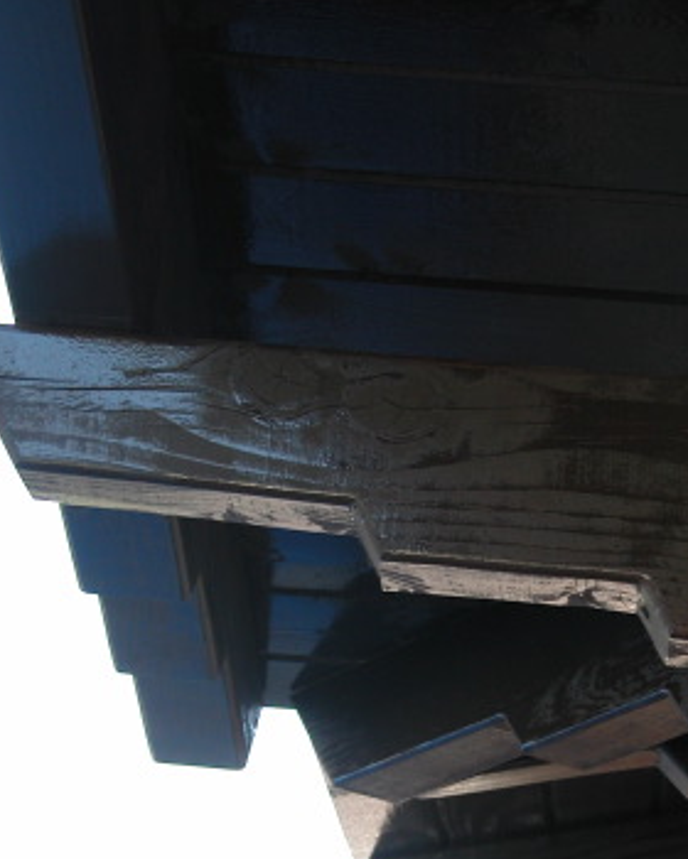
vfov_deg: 14.5
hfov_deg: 11.7
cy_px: 680
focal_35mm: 132
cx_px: 531
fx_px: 3360
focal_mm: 18.8
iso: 100
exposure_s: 1/78.4
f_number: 3.3
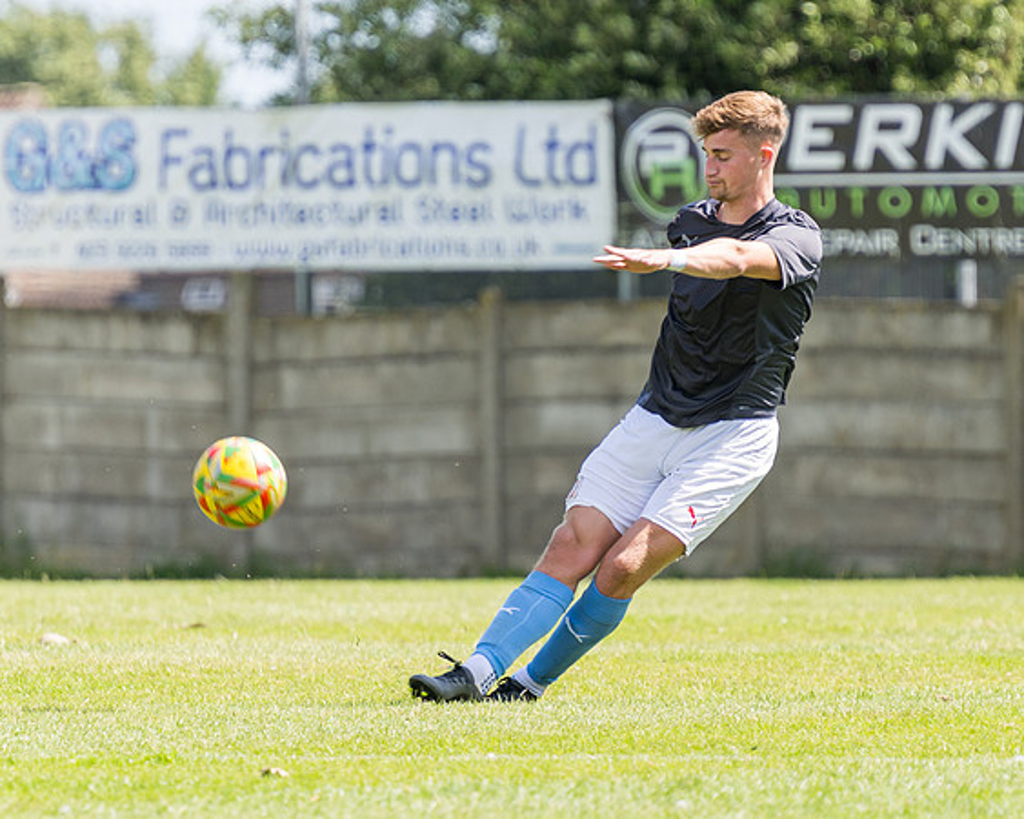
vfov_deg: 3.0
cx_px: 620
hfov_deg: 3.7
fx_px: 15887
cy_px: 405
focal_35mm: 524
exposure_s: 1/640
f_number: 4
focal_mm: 220
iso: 125
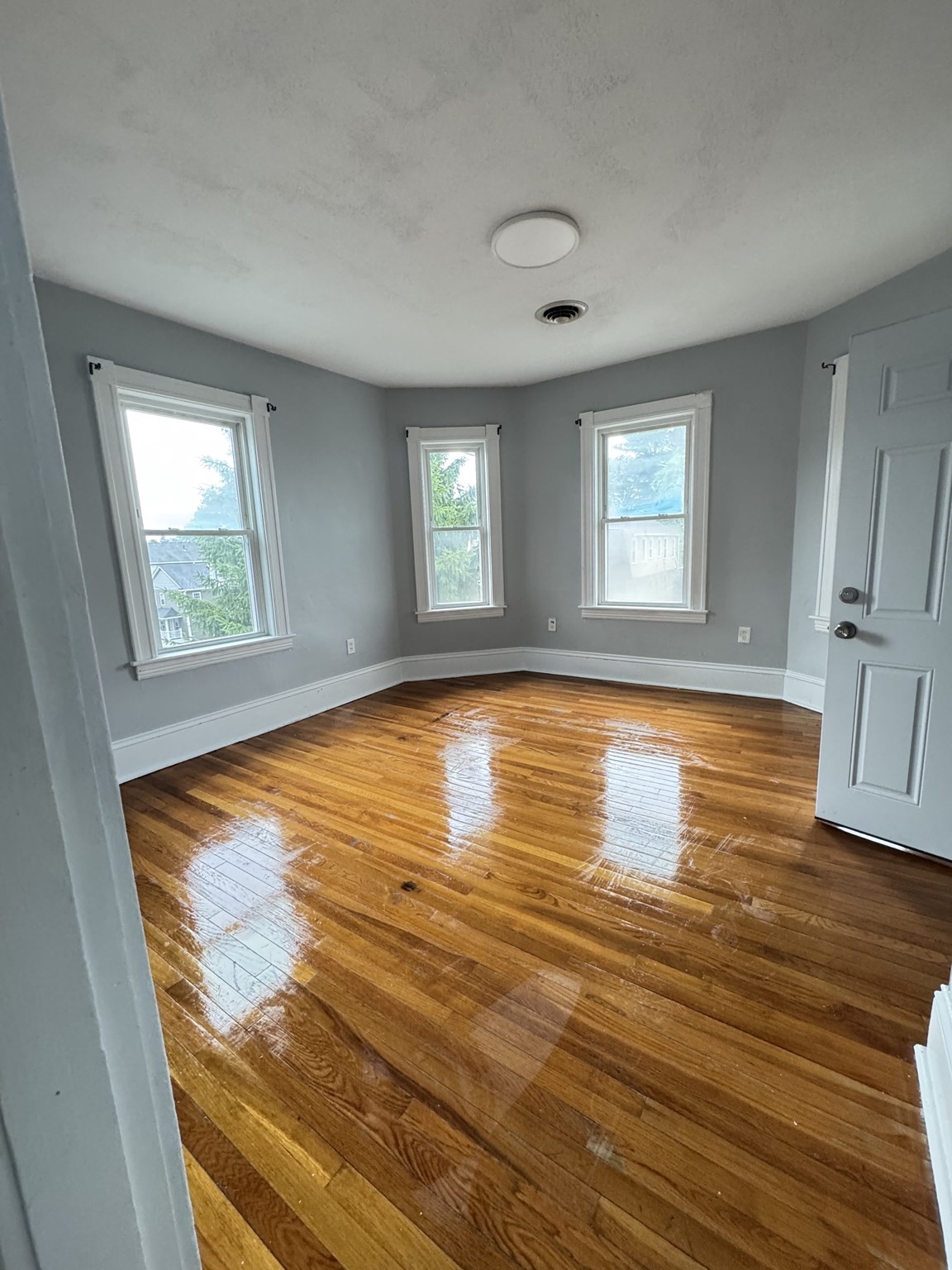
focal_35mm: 14
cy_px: 635
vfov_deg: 102.1
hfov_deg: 85.7
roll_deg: +2.6
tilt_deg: -9.9
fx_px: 513
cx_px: 476
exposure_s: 1/60
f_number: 2.2
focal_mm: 2.22
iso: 400
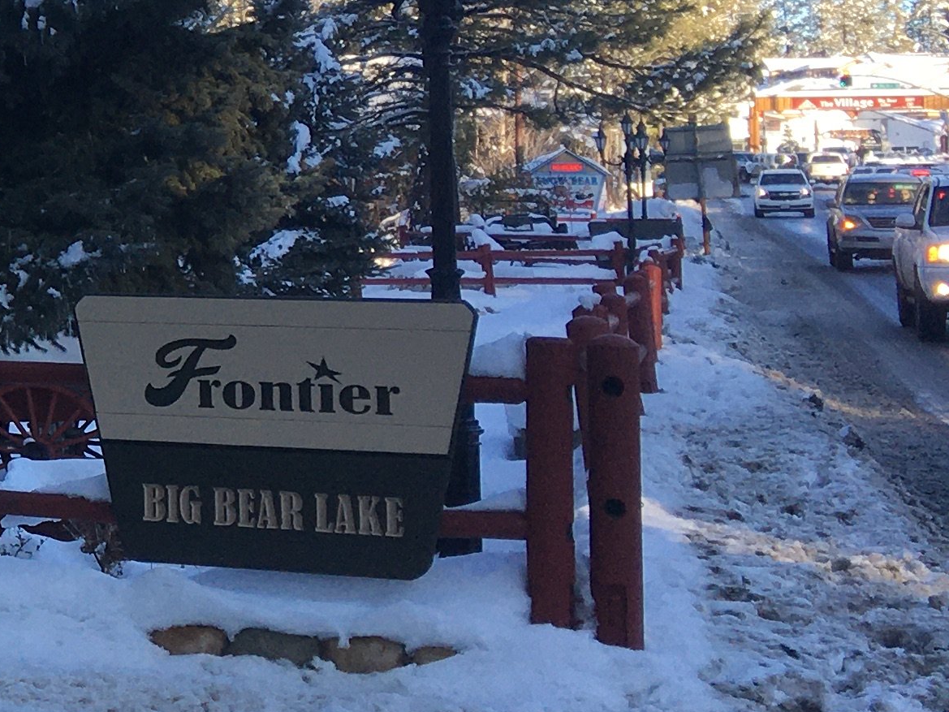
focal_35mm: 100
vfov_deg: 14.6
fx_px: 2742
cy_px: 19
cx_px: -687
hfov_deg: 16.8
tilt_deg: +3.8
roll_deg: -0.9
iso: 25
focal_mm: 4.15
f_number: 2.2
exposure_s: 1/358
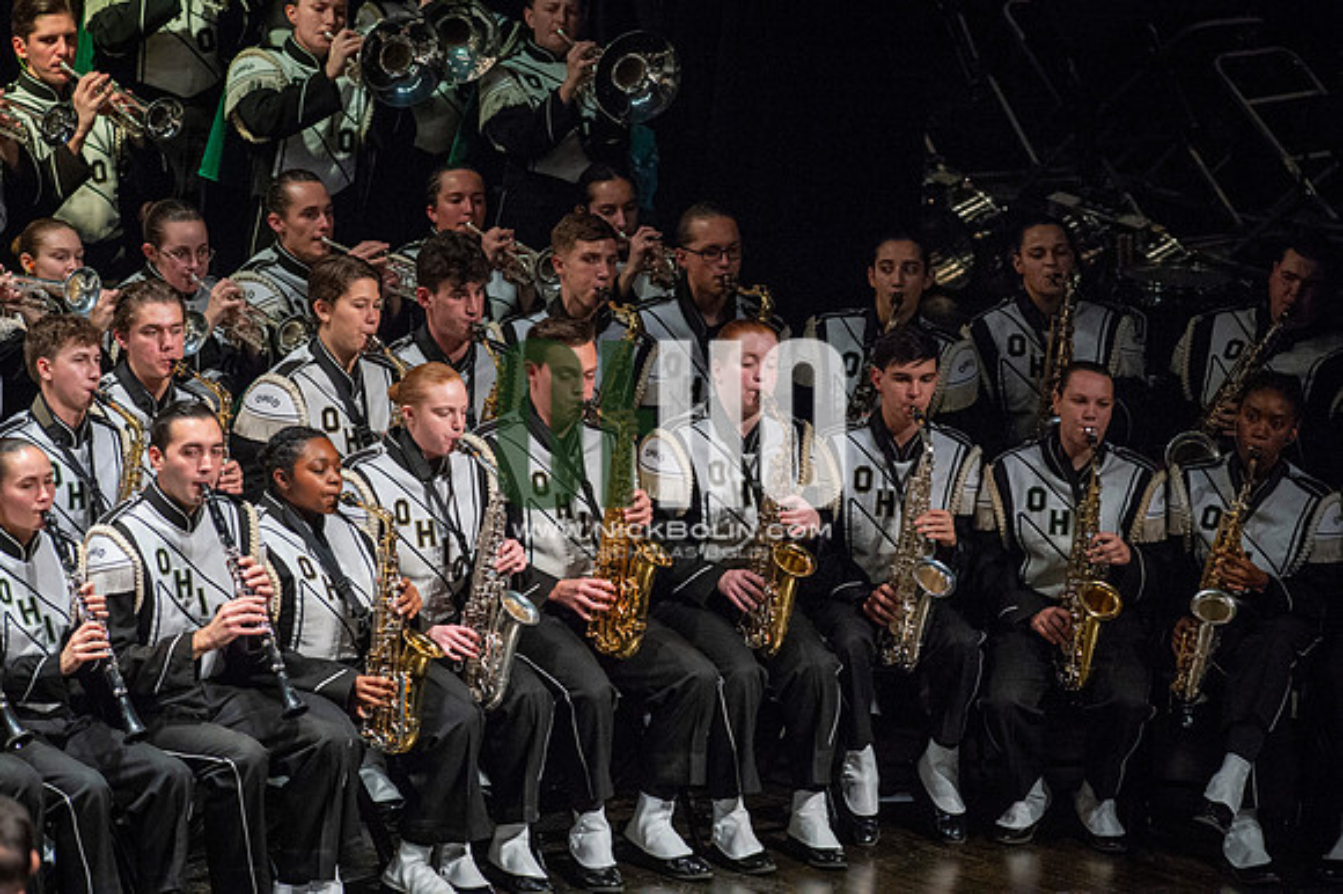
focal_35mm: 300
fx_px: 11185
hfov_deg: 6.9
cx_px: 672
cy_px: 447
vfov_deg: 4.6
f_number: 5.6
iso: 5000
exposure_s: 1/400
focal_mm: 300
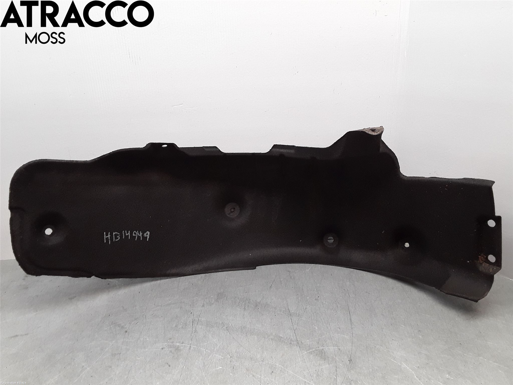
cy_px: 192
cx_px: 256
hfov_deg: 63.4
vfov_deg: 49.7
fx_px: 415
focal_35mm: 28
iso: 40
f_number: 1.9
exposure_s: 1/50
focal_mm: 2.91
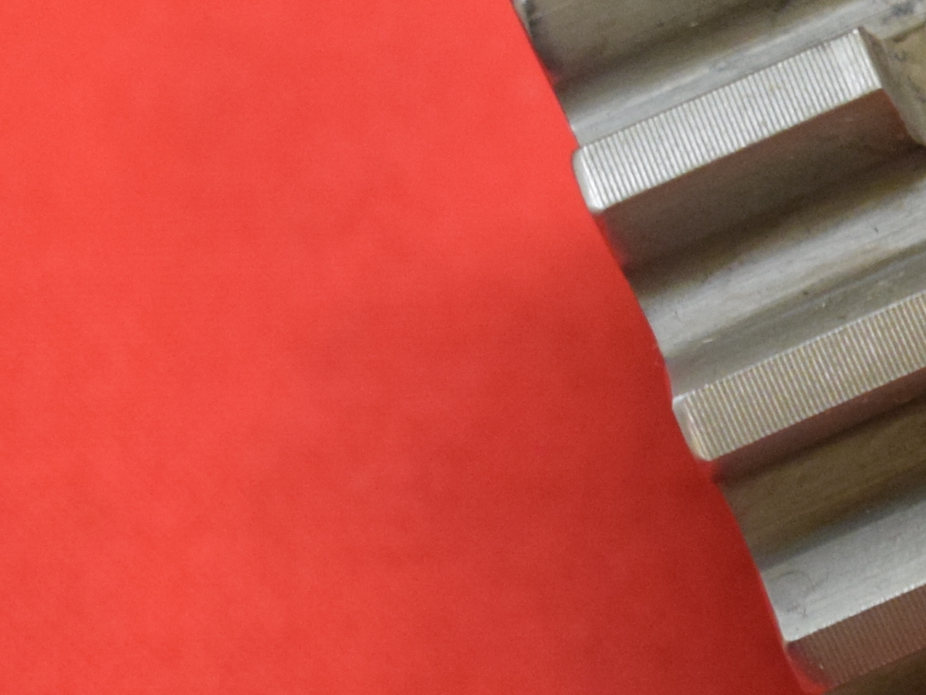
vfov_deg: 5.2
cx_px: 1765
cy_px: -22
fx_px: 7677
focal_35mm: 287
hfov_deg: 6.7
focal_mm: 46
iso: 1250
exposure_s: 1/60
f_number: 5.3
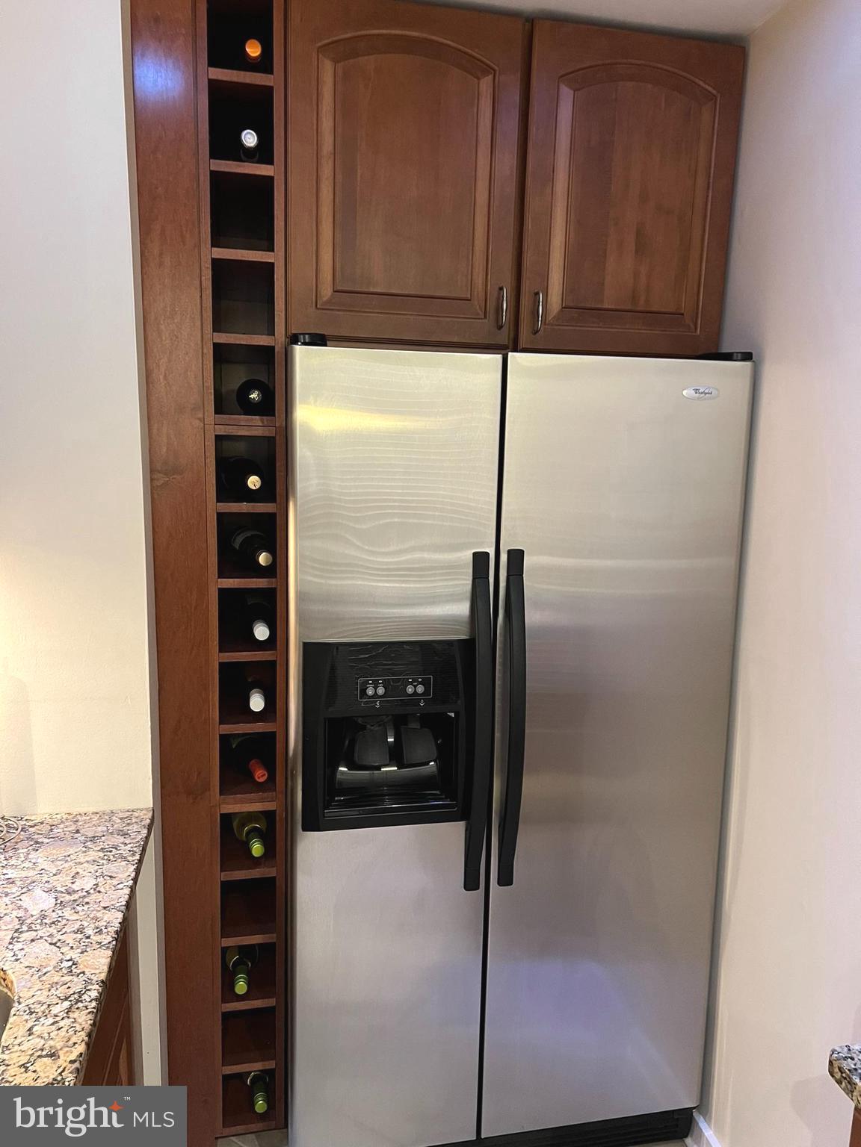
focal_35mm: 26
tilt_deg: -9.7
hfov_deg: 53.1
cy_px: 574
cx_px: 430
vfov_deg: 67.3
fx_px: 862
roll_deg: -1.6
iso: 400
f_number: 1.5
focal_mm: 5.7
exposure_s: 1/40
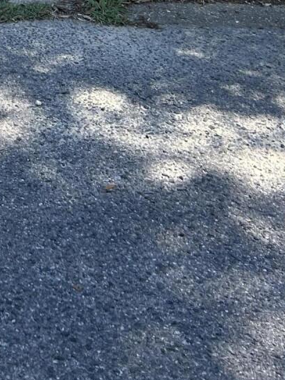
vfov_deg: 17.1
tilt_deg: -2.4
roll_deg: -1.0
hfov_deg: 14.5
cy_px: -295
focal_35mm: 95
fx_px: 1042
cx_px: -139
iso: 50
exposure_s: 1/1038
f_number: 1.5
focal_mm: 5.7
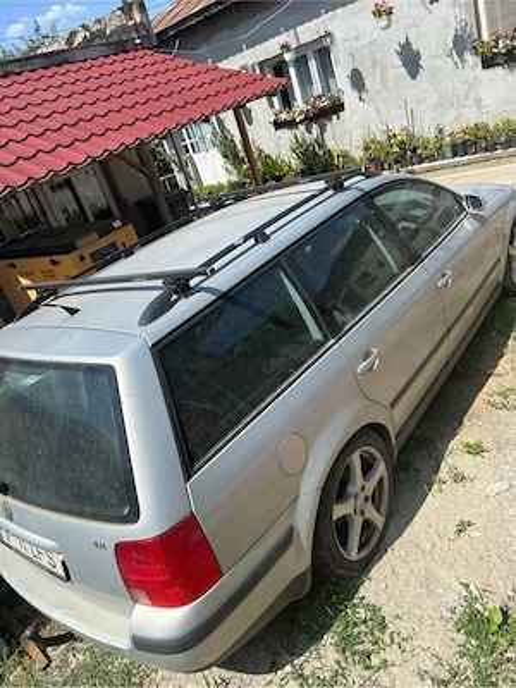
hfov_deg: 53.1
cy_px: 344
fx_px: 517
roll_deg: +19.9
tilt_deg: -22.7
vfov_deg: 67.3
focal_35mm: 26
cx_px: 258
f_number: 1.5
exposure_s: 1/3704
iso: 50
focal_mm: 5.7
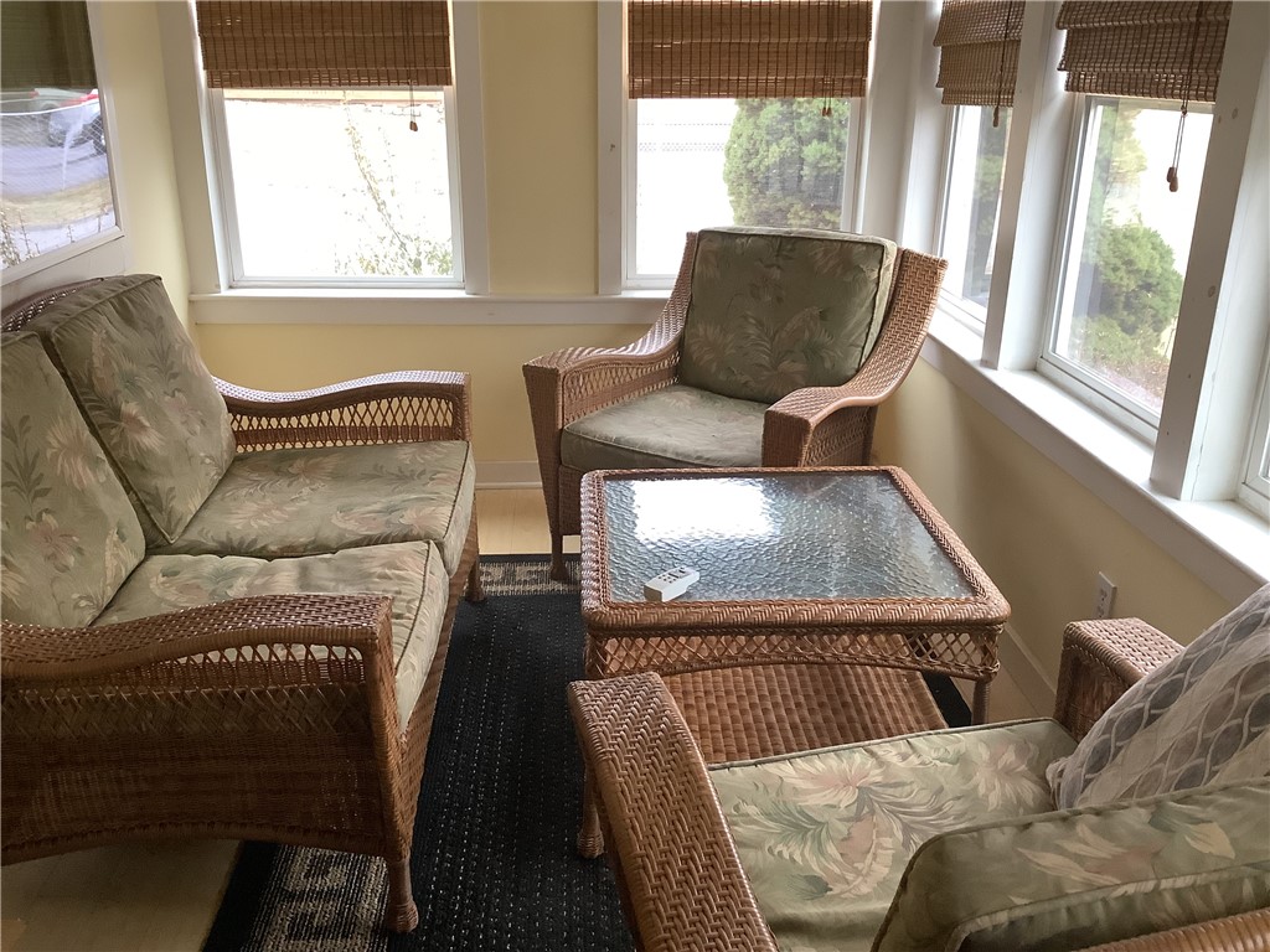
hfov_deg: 58.4
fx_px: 1137
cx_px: 635
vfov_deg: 45.4
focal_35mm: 31
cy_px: 476
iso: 200
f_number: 2.4
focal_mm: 3.3
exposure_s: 1/60
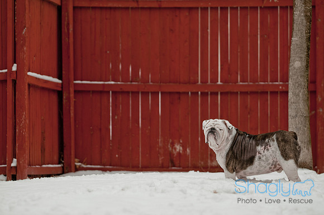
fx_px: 1753
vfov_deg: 7.0
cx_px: 162
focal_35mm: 195
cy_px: 108
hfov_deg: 10.6
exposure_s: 1/1600
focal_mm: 130
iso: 200
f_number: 2.8
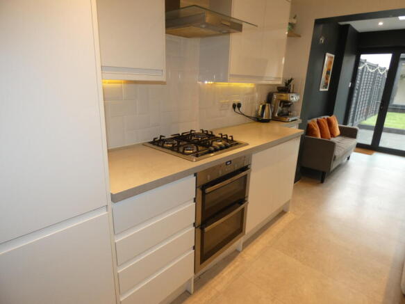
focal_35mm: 20
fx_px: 234
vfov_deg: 66.0
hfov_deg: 81.8
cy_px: 152
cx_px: 202
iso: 250
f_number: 2.8
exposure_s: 1/60
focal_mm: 3.6
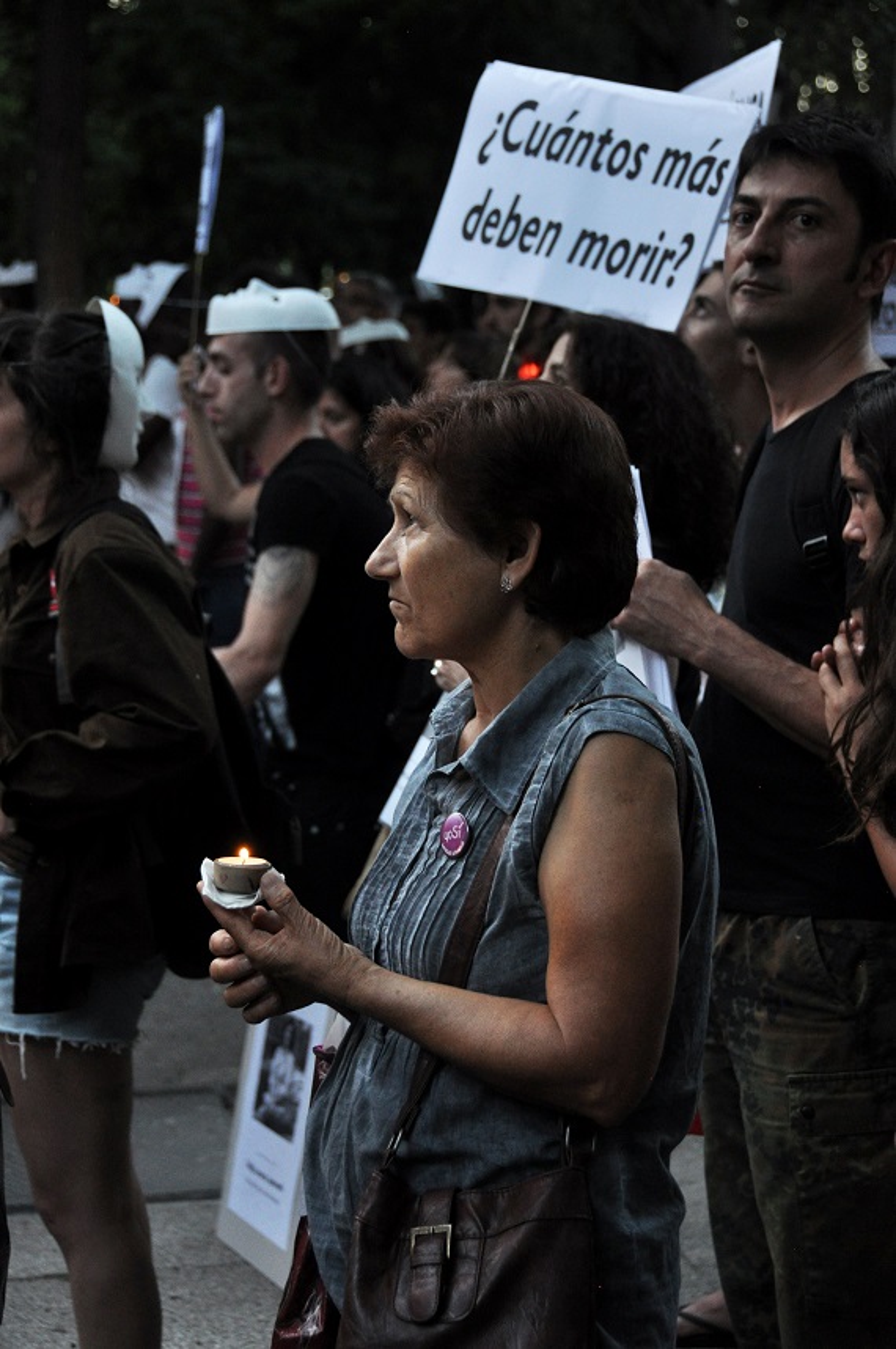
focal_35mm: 78
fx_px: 2919
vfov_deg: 26.0
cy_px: 674
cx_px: 448
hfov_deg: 17.5
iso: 800
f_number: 4.8
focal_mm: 52
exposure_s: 1/80
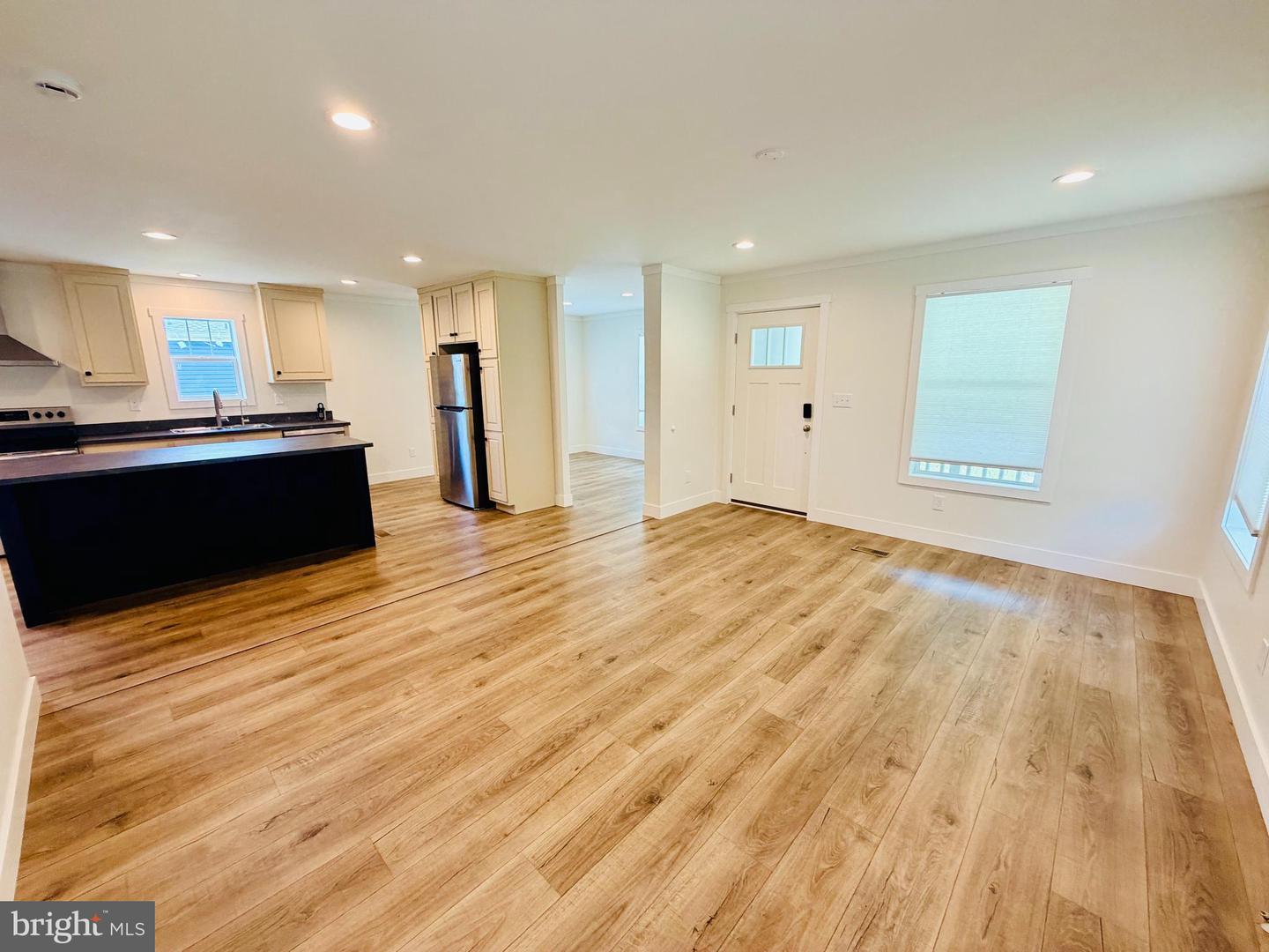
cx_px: 634
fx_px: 513
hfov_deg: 102.1
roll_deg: +0.8
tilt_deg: -12.2
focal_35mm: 14
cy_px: 476
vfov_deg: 85.7
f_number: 2.2
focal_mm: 2.22
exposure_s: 1/120
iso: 250
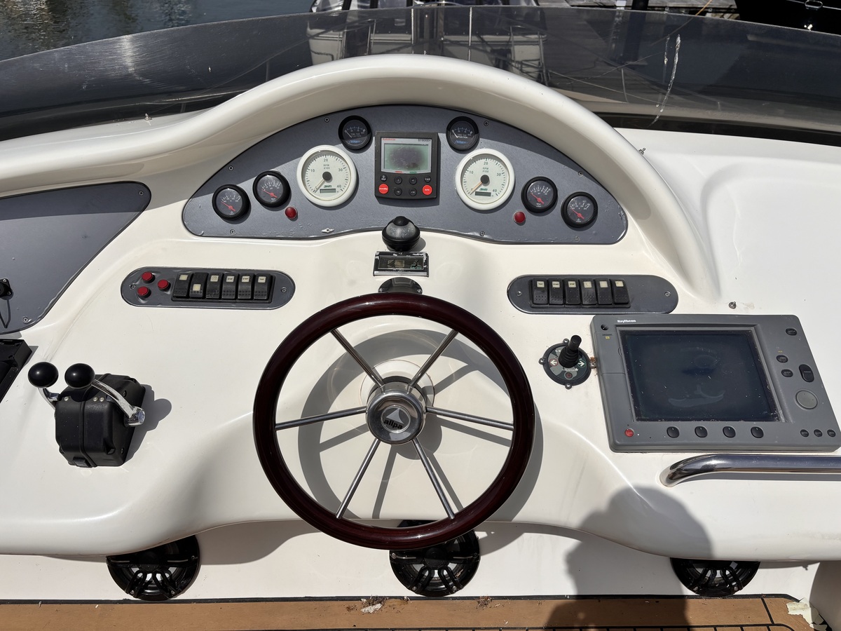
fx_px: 632
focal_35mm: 26
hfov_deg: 67.3
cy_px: 316
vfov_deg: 53.1
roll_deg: -1.2
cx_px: 420
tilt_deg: -35.9
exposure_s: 1/13889
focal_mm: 5.96
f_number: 1.6
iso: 50
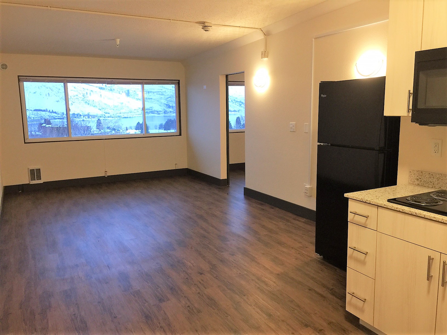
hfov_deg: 61.7
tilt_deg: -7.5
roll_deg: +0.5
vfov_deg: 48.2
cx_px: 224
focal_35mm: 29
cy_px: 168
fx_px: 374
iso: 64
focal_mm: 4.15
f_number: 2.2
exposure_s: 1/15
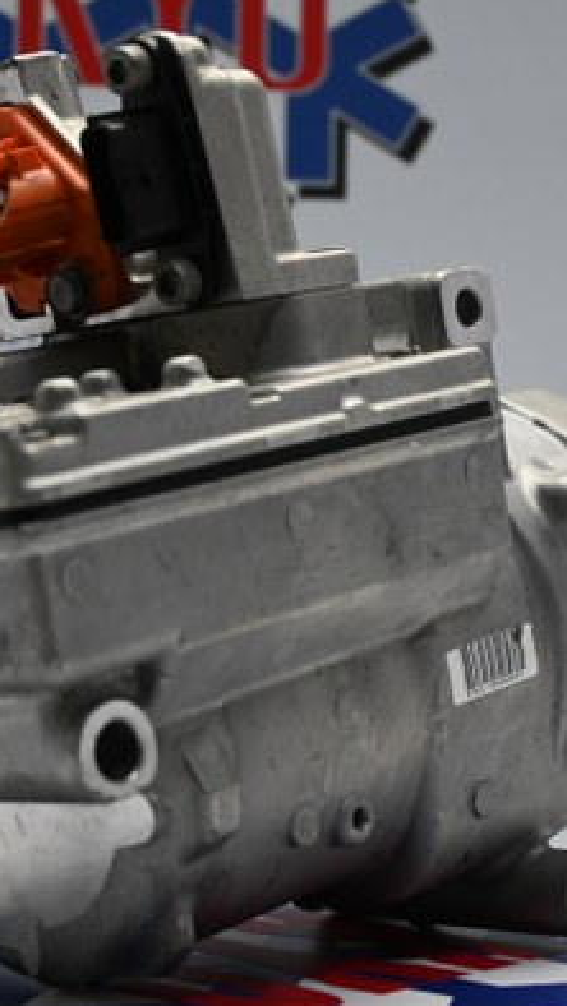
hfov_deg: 16.0
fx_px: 2013
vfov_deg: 28.1
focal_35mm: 75
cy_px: 506
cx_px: 212
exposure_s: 1/50
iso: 500
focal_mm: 31.5
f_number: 5
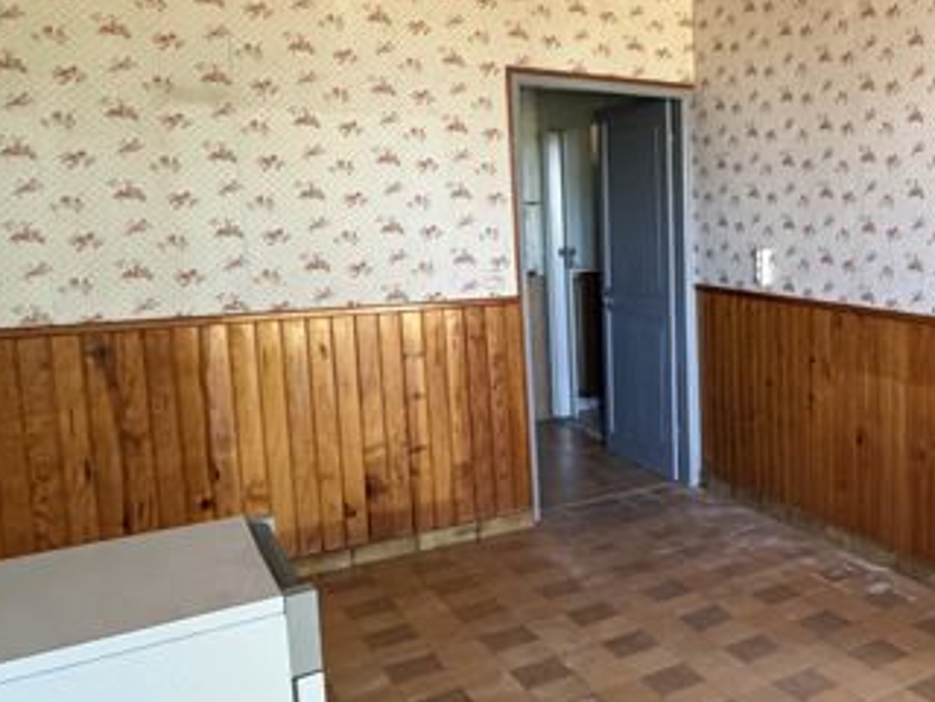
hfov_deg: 45.9
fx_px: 945
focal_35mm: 35
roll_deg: +2.0
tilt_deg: -6.1
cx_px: 894
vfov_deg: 40.6
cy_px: 304
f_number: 2.2
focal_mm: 2.22
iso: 320
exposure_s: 1/67
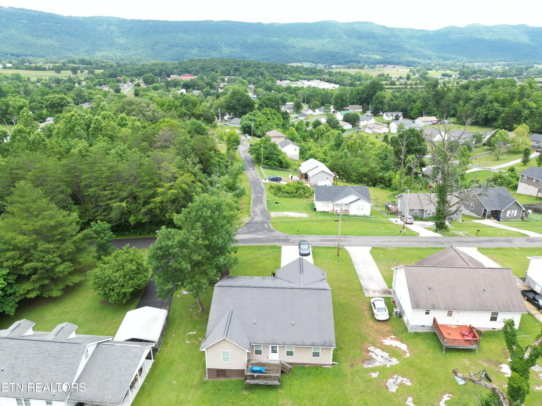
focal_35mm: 24
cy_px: 203
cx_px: 271
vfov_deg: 56.8
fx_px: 376
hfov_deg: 71.6
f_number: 1.7
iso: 100
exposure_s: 1/800
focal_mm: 6.72
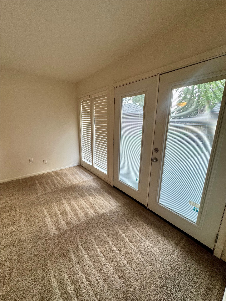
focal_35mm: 14
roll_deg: -1.3
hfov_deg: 85.7
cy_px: 150
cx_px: 113
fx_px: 122
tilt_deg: -12.6
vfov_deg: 102.1
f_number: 2.2
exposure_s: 1/120
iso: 160
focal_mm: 2.22
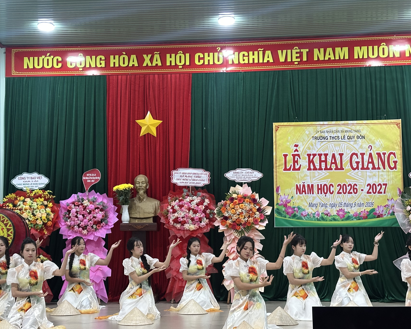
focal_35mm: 55
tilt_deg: +5.9
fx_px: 669
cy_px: 172
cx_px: 173
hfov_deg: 34.1
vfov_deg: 27.6
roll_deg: +0.1
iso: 250
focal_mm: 6.86
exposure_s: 1/60
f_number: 1.78
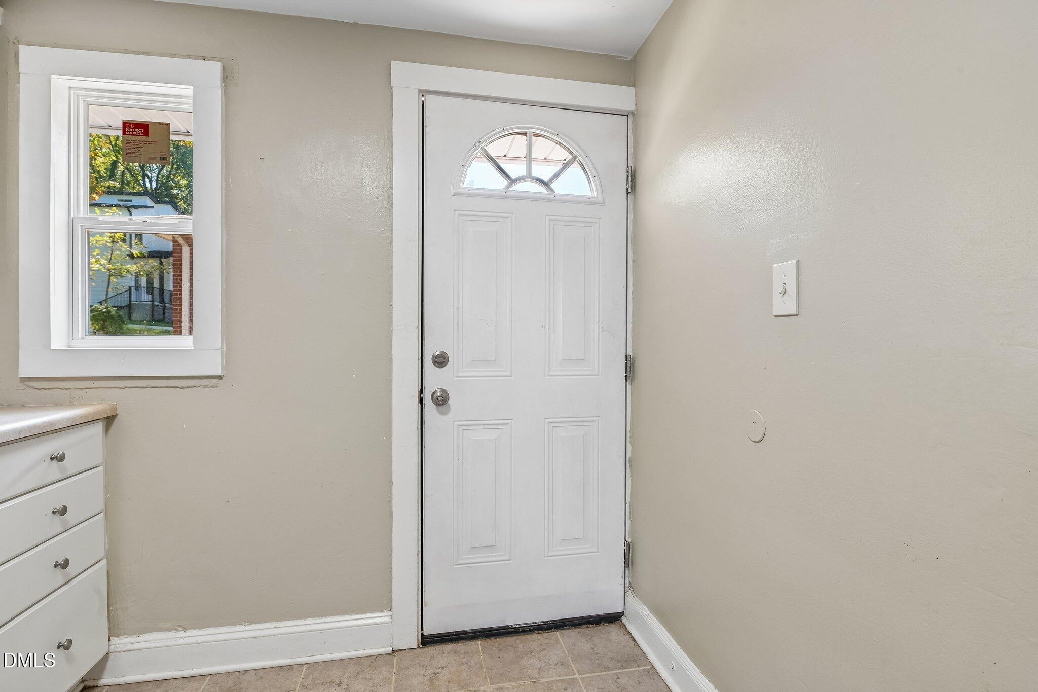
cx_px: 519
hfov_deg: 90.0
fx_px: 519
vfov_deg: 67.4
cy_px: 346
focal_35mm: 18
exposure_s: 1/10
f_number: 9
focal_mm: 18
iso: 200
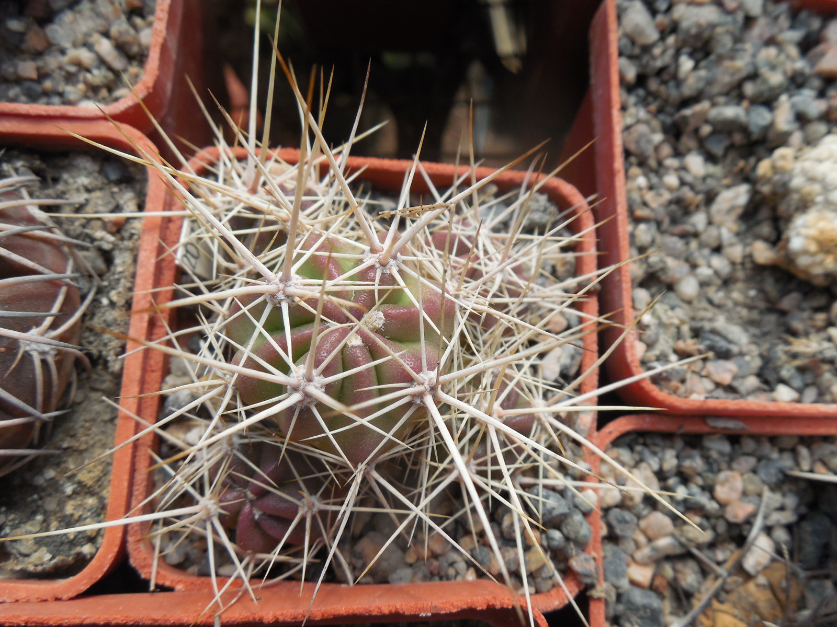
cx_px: 418
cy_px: 314
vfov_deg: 45.4
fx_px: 750
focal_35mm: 31
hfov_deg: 58.4
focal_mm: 5.6
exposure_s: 1/500
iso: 125
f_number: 3.6
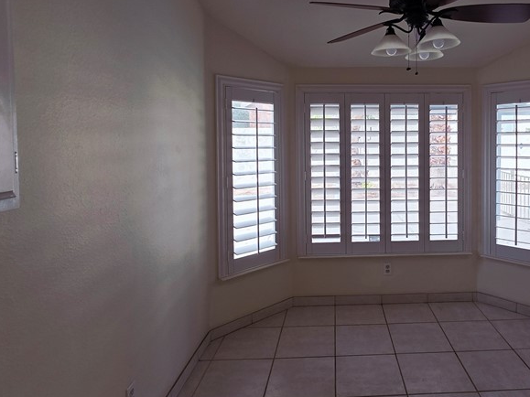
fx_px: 352
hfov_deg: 72.1
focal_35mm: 23
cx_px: 347
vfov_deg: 58.3
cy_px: 156
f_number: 1.9
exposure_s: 1/180
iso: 40
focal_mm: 2.2
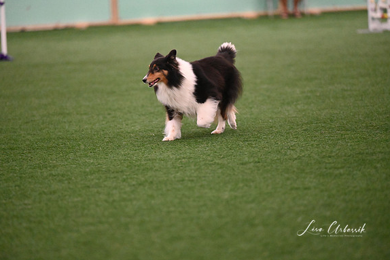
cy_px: 130
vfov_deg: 6.8
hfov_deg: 10.2
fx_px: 2189
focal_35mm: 202
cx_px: 195
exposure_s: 1/640
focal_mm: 200
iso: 16000
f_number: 3.2
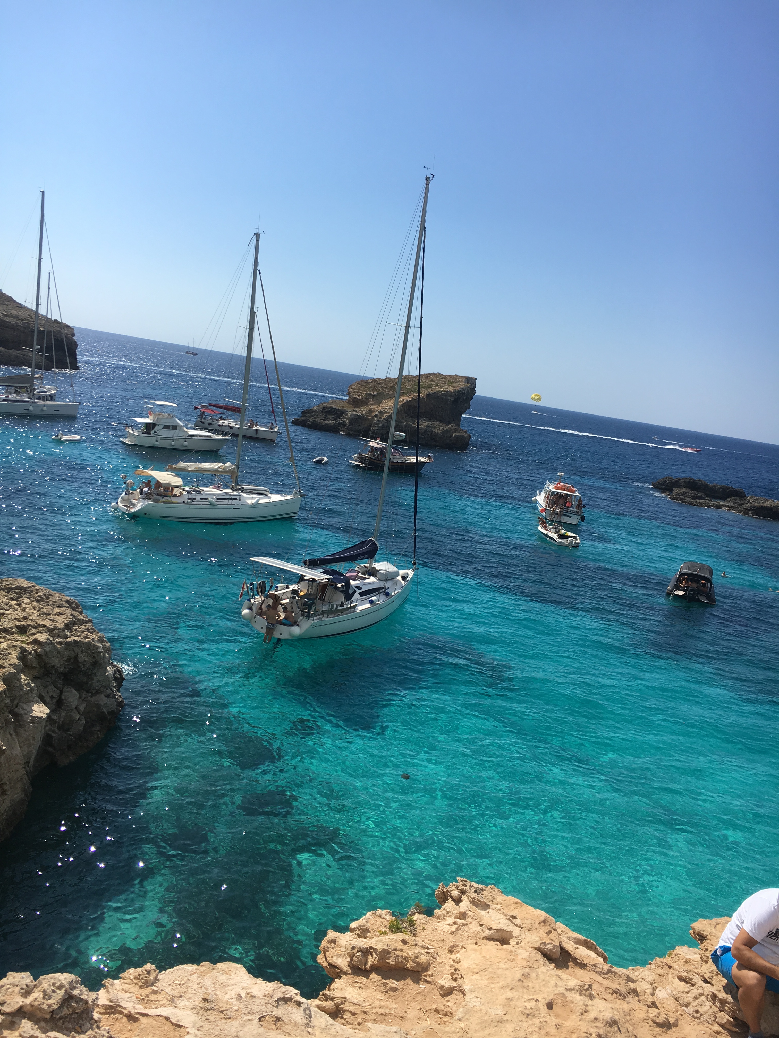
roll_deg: -8.6
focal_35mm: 29
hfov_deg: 48.2
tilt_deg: -9.6
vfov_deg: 61.7
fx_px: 870
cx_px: 390
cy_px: 519
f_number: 2.2
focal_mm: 4.15
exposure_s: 1/2481
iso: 25
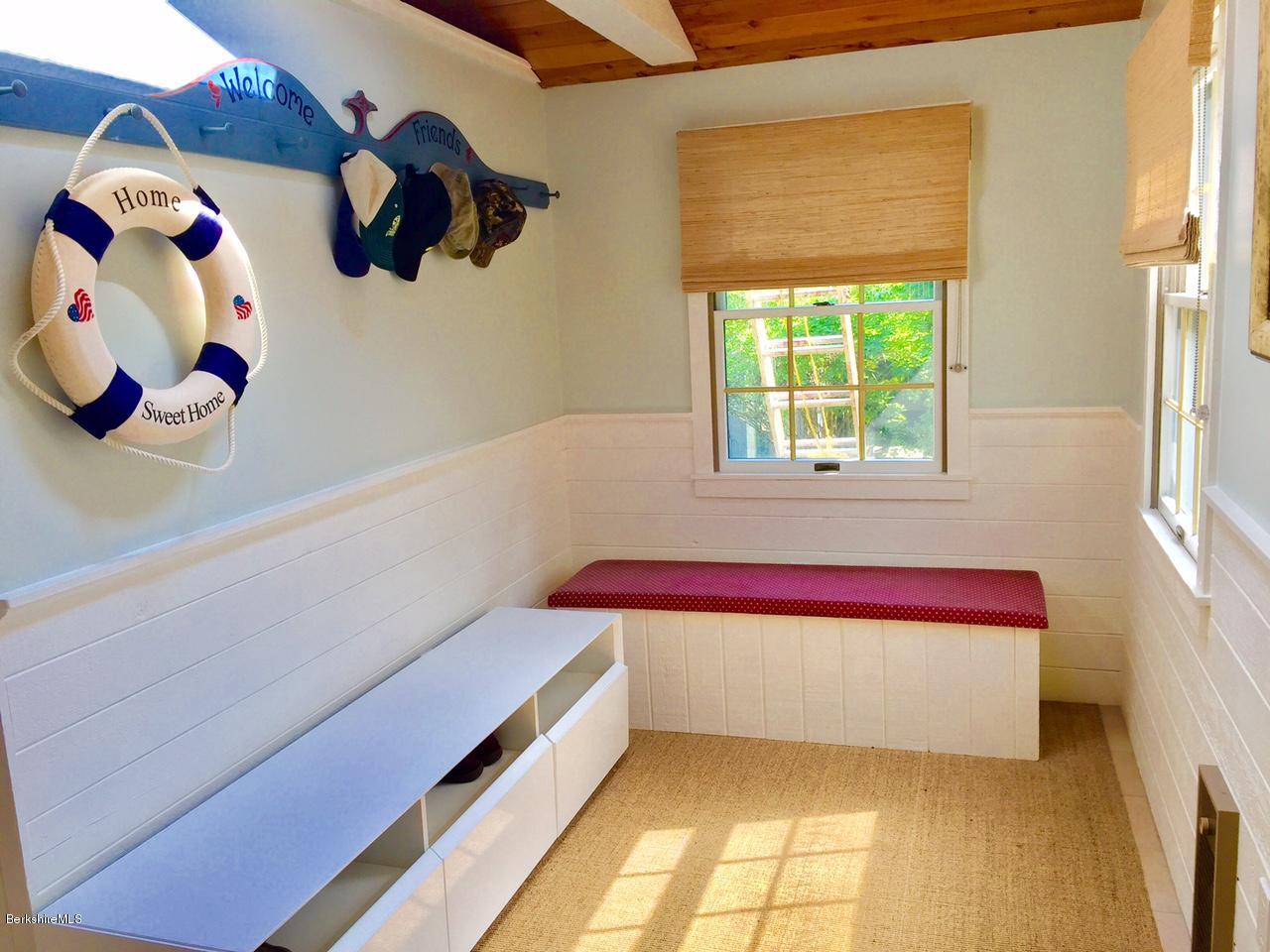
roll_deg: +1.3
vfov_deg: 48.2
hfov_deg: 61.7
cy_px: 476
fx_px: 1064
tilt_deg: -10.5
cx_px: 635
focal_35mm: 29
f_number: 2.2
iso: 32
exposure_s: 1/120
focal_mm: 4.15
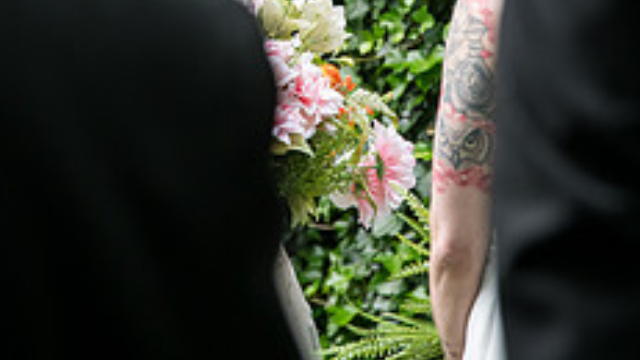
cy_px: -123
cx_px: 235
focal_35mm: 184
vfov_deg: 6.5
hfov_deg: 11.7
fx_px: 3123
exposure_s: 1/400
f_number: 4
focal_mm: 70
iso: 1000
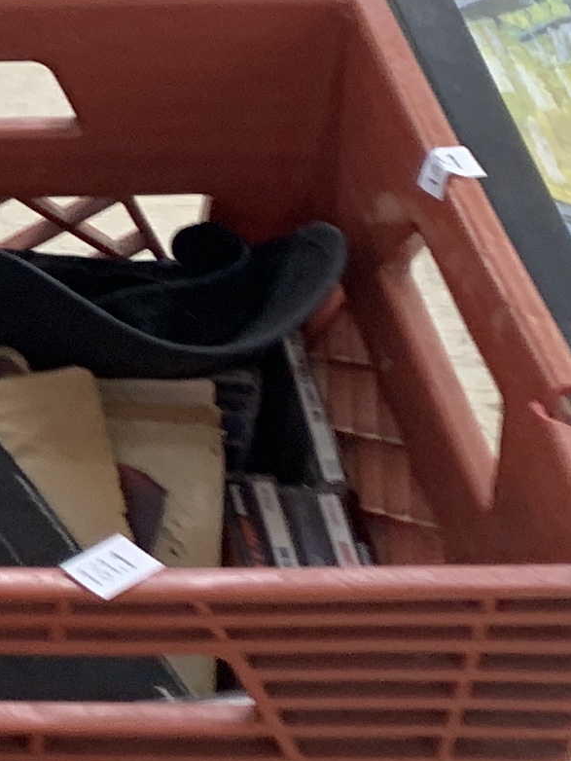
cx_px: -874
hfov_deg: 9.6
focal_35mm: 134
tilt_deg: -42.6
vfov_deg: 14.7
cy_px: 494
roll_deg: +3.4
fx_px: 2946
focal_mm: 4.25
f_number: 1.8
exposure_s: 1/60
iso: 64
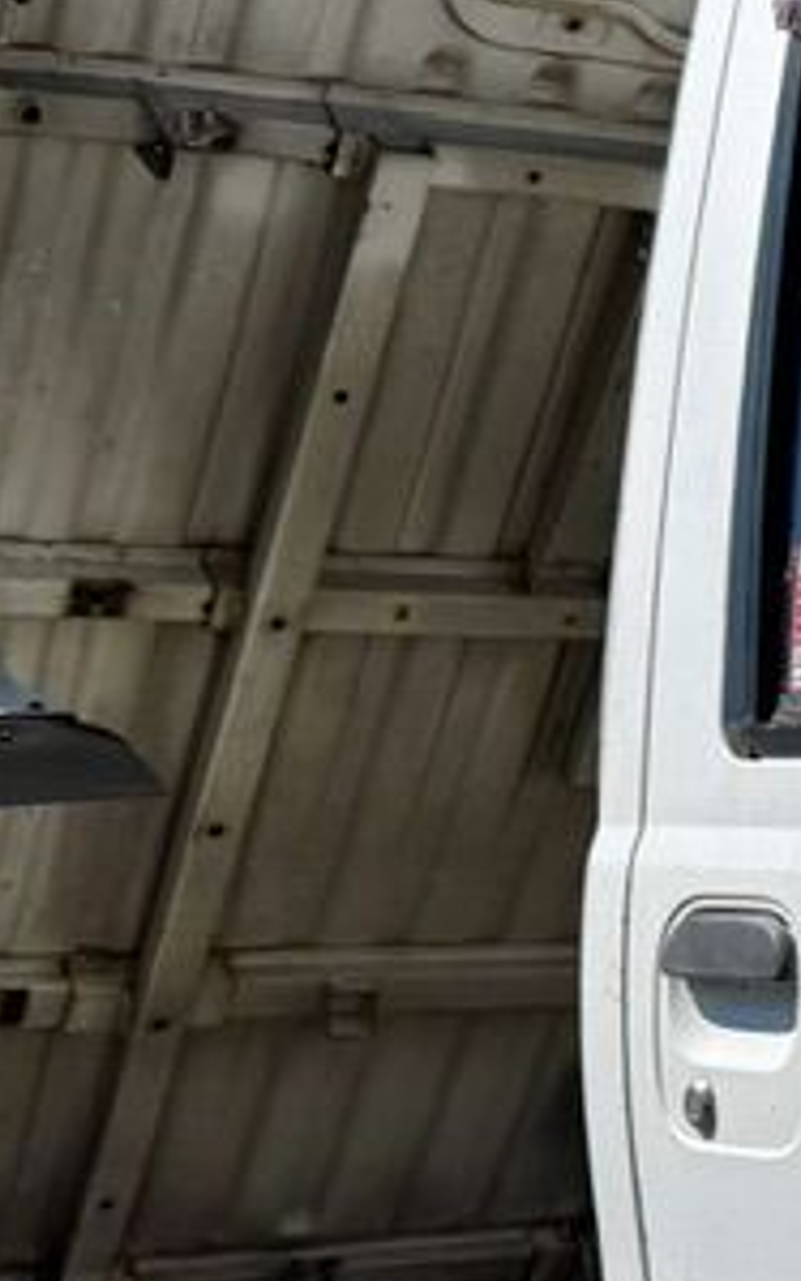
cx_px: 1593
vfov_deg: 18.7
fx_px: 3805
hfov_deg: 11.0
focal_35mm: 109
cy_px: 1208
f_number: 1.78
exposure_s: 1/7353
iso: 80
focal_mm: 6.76
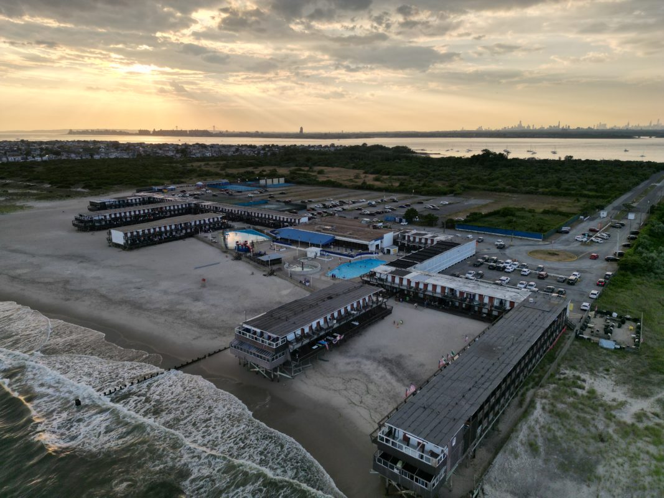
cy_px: 249
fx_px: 460
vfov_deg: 56.8
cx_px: 332
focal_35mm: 24
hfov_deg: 71.6
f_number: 1.7
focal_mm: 6.72
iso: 100
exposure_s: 1/2000
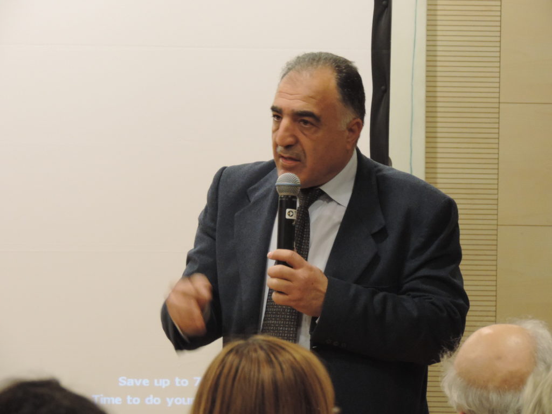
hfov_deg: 7.9
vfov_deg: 5.9
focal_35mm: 250
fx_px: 3987
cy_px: 207
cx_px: 276
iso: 800
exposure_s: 1/20
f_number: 4.7
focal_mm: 44.5
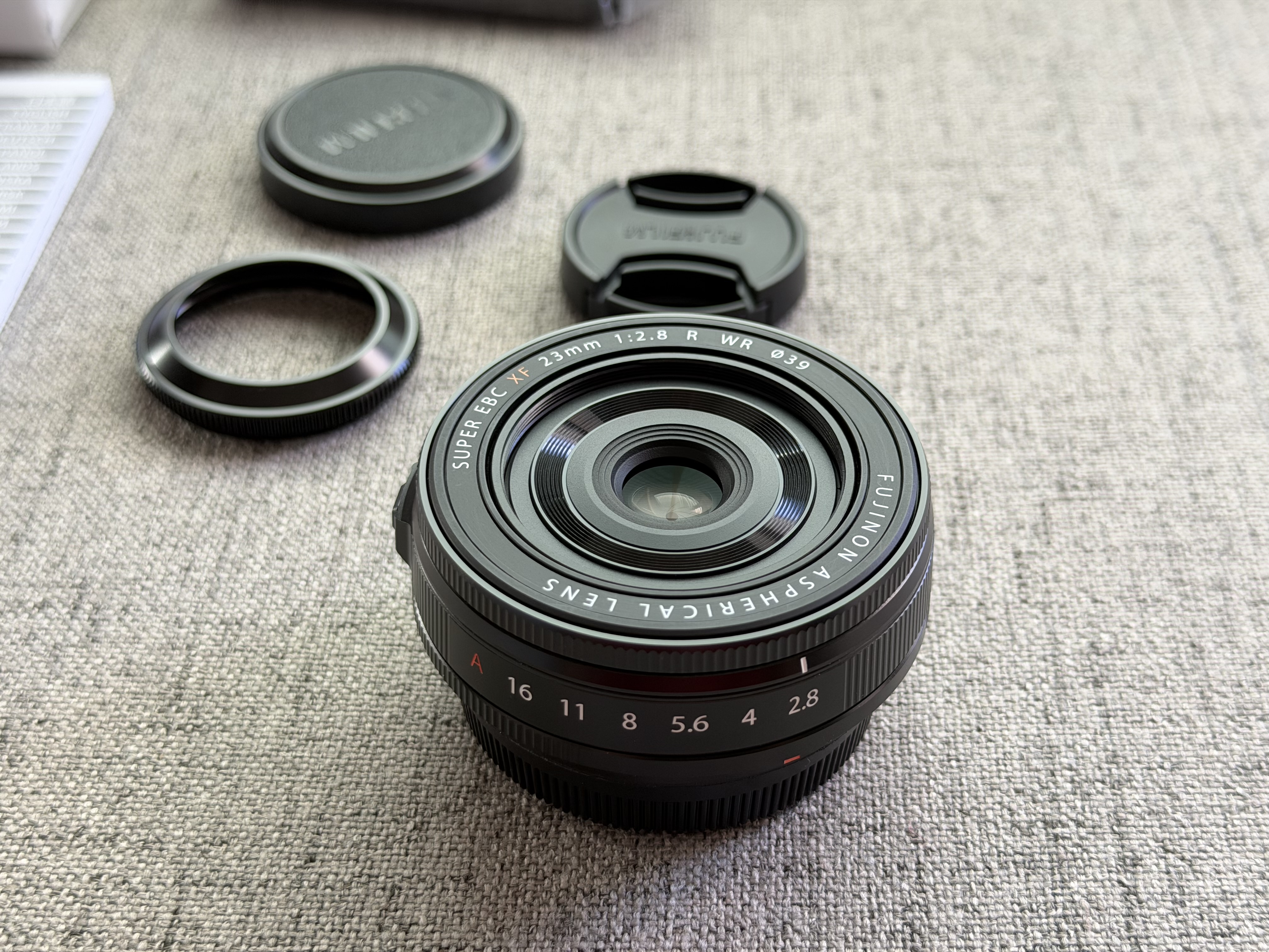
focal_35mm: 48
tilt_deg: -41.4
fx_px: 1760
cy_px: 476
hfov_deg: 39.7
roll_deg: +1.0
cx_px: 634
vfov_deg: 30.3
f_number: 1.78
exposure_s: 1/70
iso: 100
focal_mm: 6.76
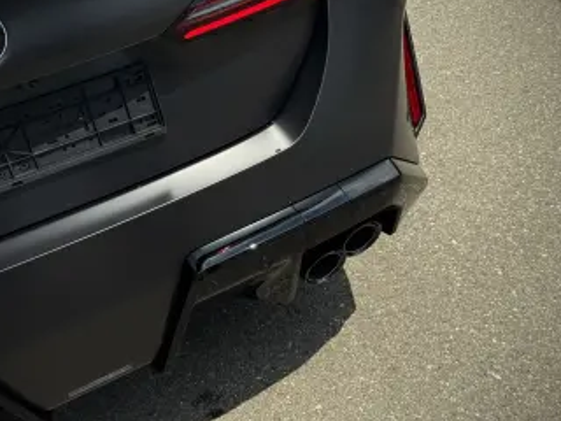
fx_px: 875
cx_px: 273
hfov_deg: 35.5
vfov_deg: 27.0
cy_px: 209
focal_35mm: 54
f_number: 1.78
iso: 64
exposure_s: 1/4608
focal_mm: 6.76
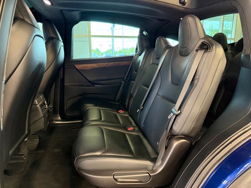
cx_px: 126
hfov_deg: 71.6
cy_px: 94
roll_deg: +0.4
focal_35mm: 24
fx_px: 174
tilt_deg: -12.6
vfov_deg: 56.8
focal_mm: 6.76
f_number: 1.78
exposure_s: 1/40
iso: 640
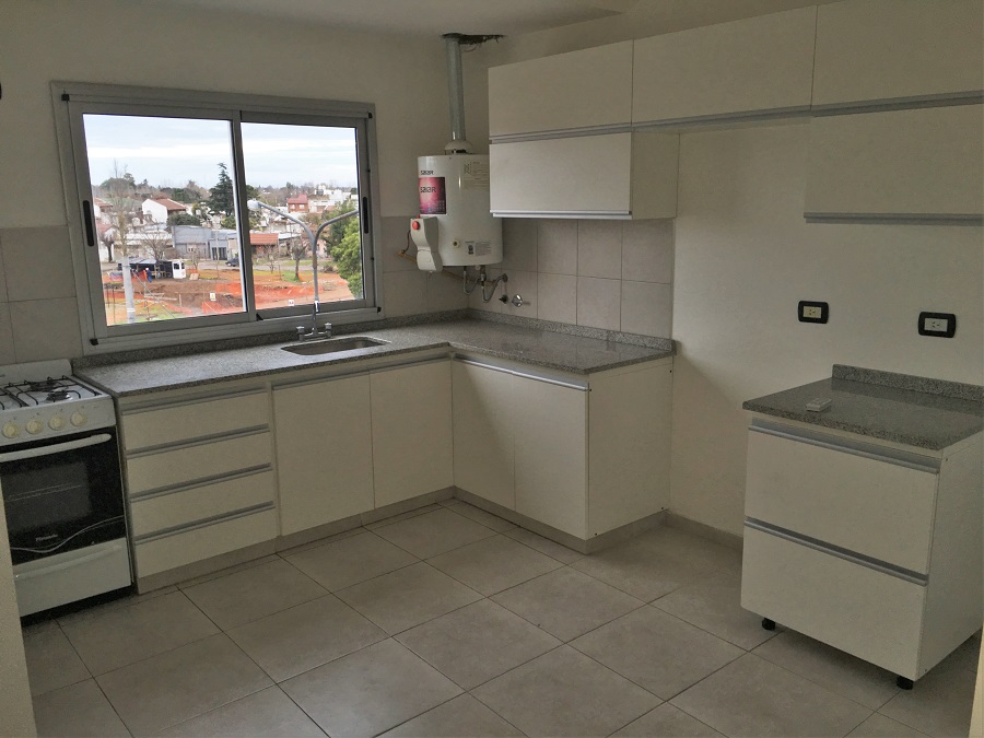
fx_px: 824
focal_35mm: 29
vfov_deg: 48.2
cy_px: 369
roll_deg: +0.6
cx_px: 492
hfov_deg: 61.7
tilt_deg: -12.1
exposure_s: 1/33
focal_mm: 4.15
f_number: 2.2
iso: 25
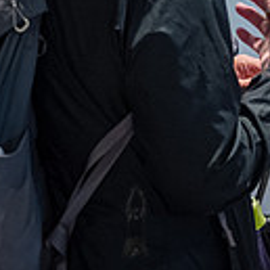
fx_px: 3327
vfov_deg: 4.6
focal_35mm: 377
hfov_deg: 4.6
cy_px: -96
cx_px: 549
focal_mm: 86
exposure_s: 1/250
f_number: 3.5
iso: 4000
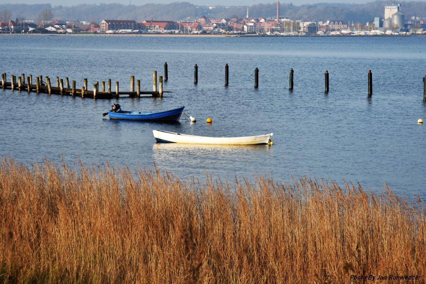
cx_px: 213
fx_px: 1420
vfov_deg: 11.4
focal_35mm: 120
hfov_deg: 17.1
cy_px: 142
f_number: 19
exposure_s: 1/90
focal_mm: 120
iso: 280
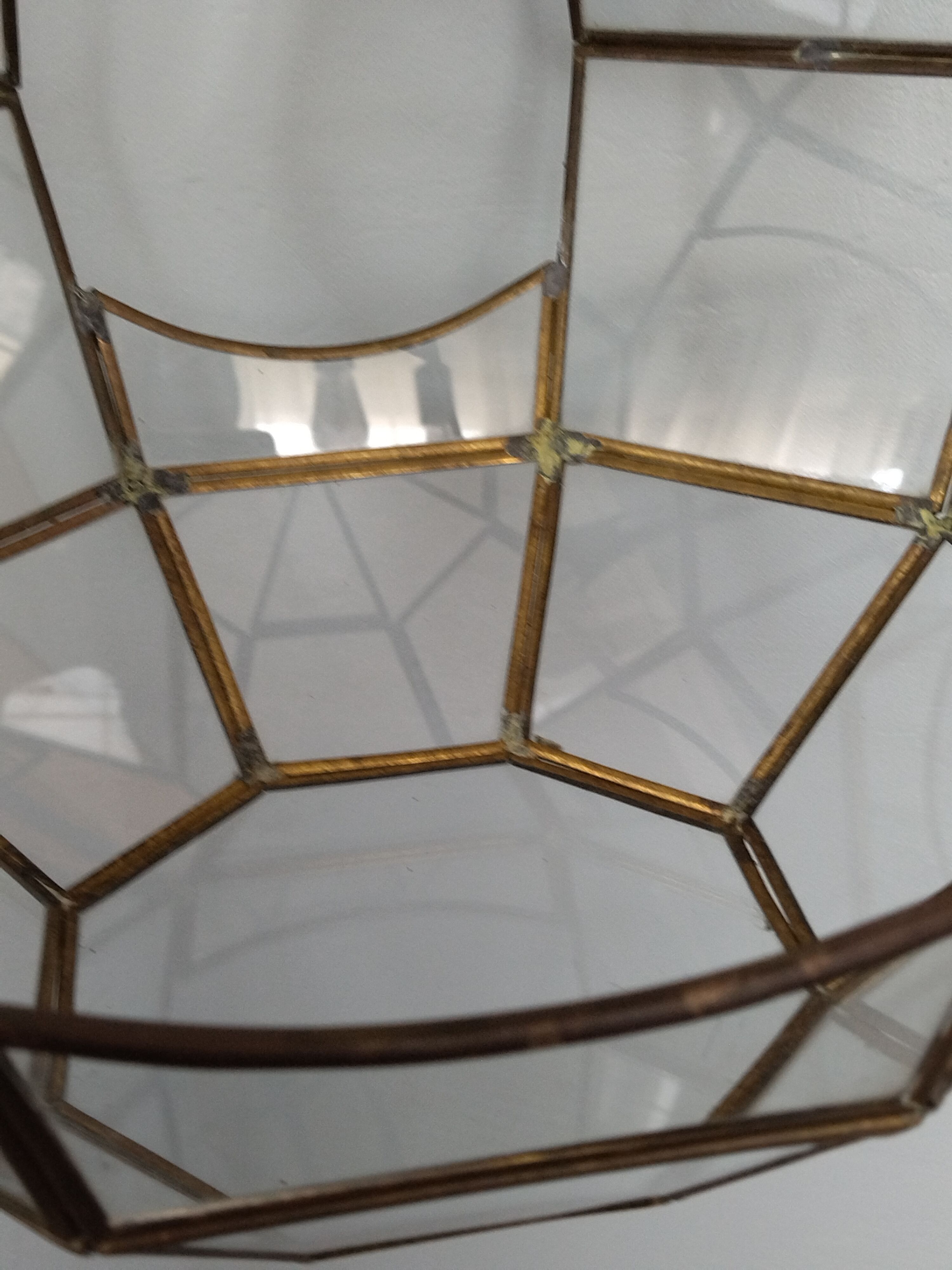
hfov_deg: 51.4
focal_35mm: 27
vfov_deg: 65.3
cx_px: 476
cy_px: 635
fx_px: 990
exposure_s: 1/33
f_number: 1.79
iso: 150
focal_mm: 4.74
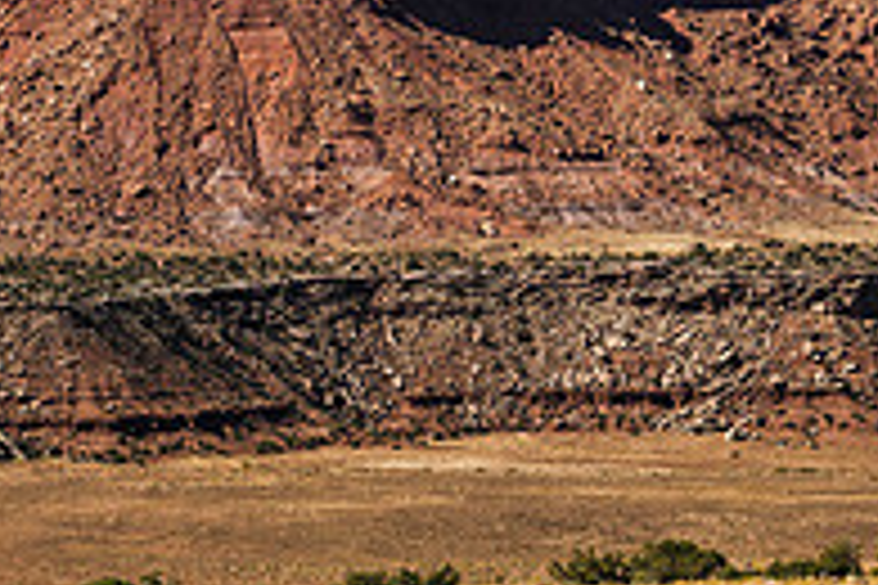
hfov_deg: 12.6
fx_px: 3975
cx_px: 396
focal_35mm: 163
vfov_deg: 8.4
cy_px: 602
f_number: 7.1
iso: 160
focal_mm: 52
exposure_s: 1/640
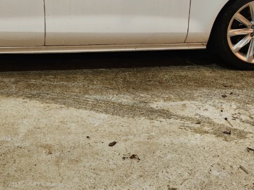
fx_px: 404
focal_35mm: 55
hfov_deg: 34.0
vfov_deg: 25.4
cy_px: 5
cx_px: 53
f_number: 1.8
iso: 100
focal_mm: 5.4
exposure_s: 1/182
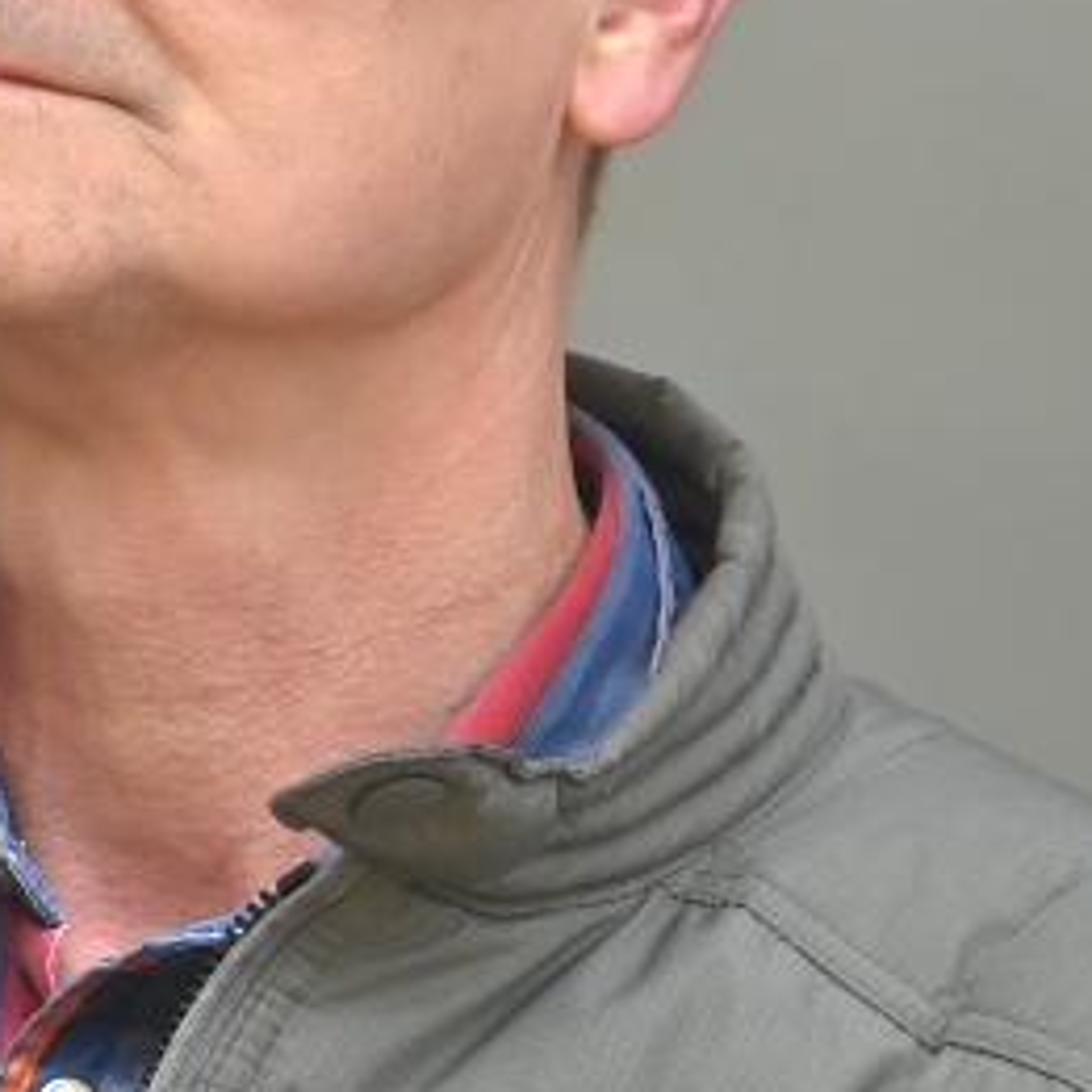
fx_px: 33942
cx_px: -218
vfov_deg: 1.8
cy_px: 1159
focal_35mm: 951
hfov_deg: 1.8
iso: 100
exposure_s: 1/161
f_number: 7.1
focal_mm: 180
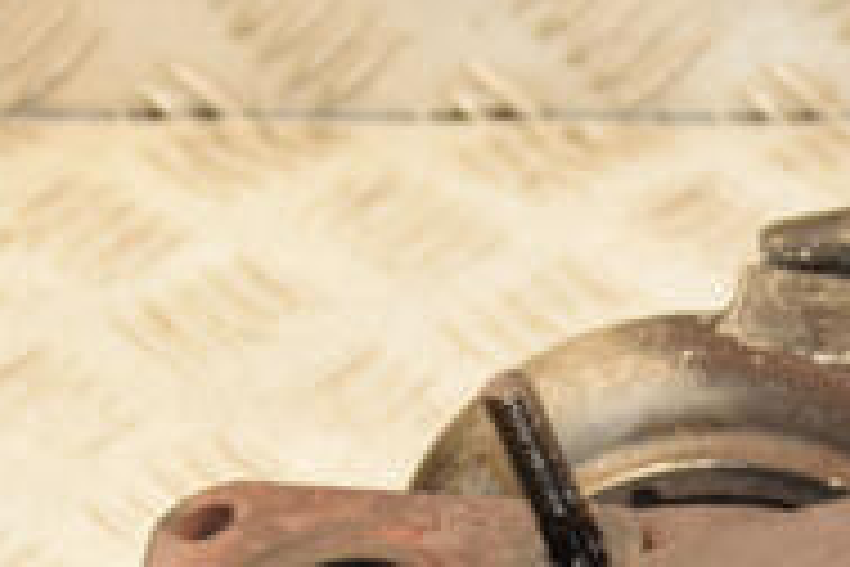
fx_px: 5831
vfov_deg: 5.6
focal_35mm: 247
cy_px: 531
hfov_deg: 8.3
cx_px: 693
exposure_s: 1/200
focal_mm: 52
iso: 800
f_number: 5.6
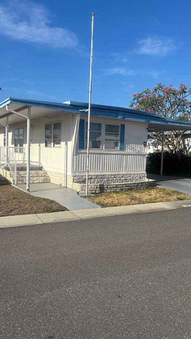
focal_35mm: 29
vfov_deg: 66.1
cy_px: 168
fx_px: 261
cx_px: 104
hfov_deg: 40.2
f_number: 1.6
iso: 50
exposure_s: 1/3788
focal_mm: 5.96
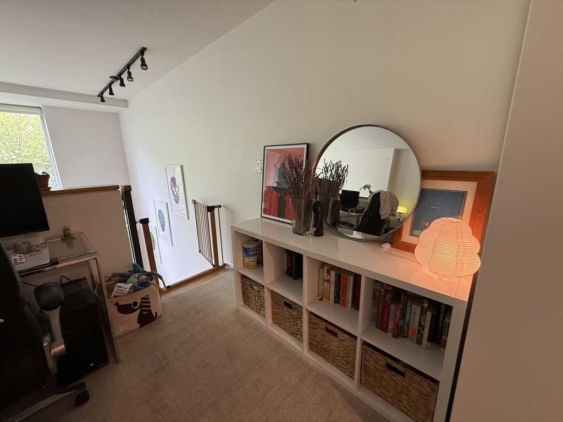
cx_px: 282
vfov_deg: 85.7
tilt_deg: -11.4
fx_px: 228
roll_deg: -0.1
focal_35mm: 14
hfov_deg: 102.1
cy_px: 211
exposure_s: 1/60
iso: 250
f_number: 2.2
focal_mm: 2.22
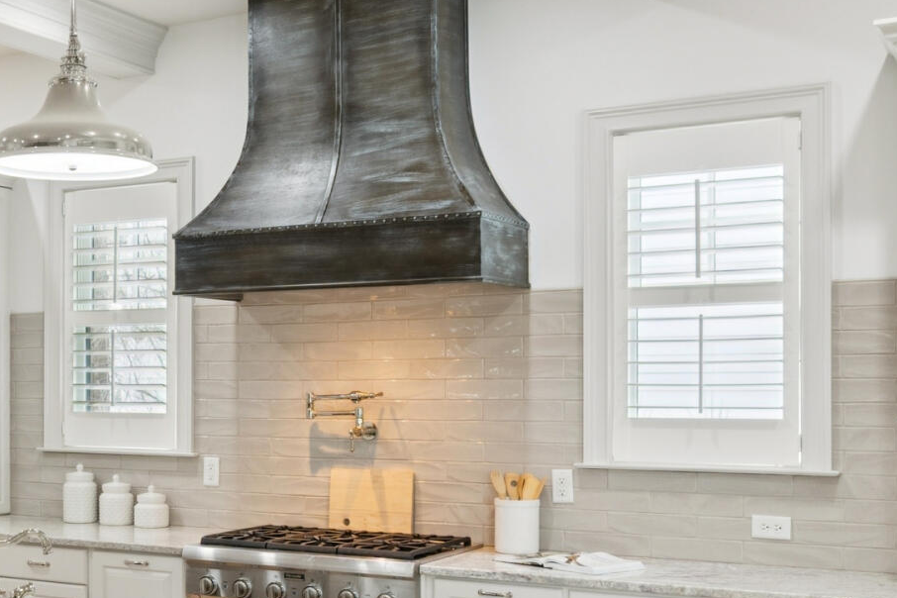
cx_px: 152
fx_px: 1320
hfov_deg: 36.0
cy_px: 374
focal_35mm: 53
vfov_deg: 25.4
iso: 400
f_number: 8
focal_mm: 16
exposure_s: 1/13
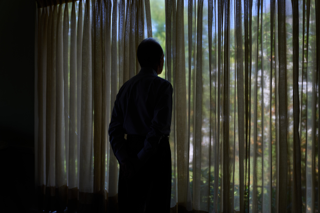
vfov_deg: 38.9
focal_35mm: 34
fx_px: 302
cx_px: 160
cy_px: 106
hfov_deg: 55.8
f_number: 2.8
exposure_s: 1/320
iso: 100
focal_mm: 34
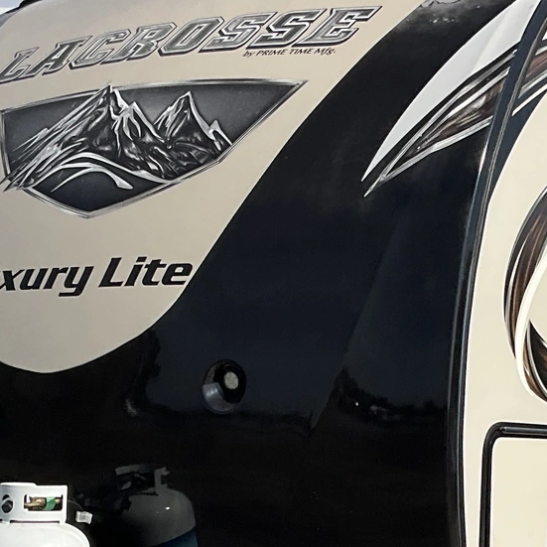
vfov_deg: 18.5
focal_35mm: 93
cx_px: 377
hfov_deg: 18.6
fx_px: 1663
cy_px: 463
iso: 25
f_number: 1.8
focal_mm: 3
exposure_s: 1/2667
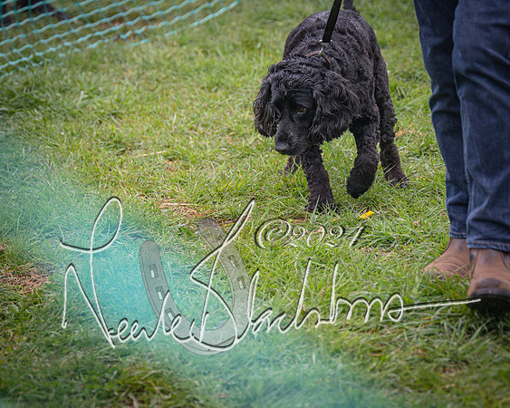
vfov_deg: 9.3
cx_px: 255
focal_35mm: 166
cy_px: 204
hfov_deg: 11.7
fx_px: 2499
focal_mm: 98
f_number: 4
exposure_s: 1/1000
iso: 400
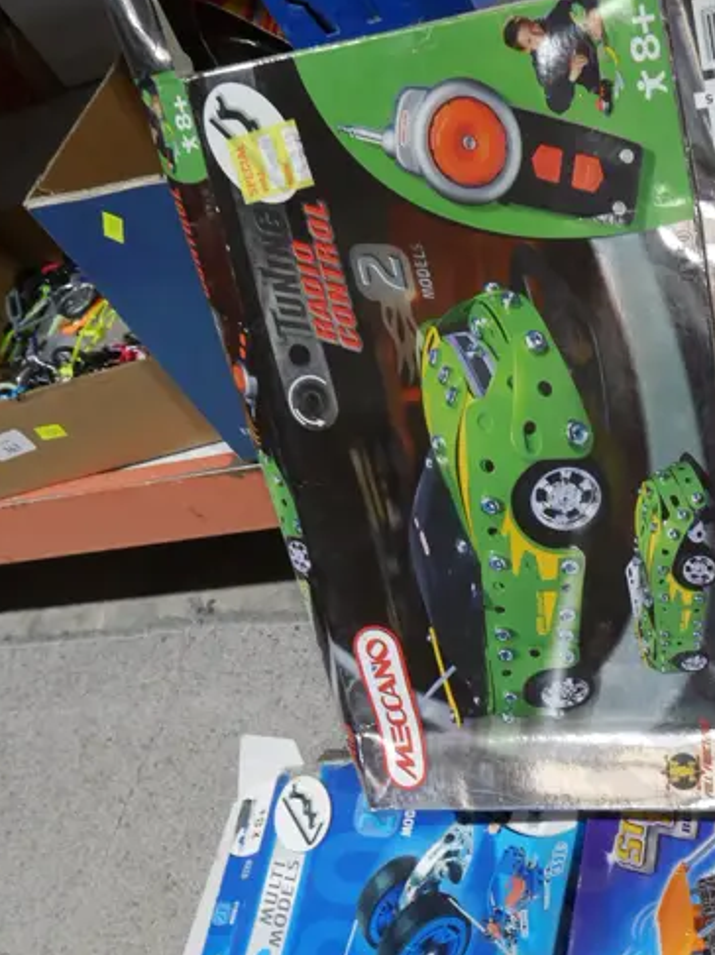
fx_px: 1626
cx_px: 536
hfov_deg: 24.5
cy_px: 912
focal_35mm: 59
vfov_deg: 30.8
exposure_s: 1/60
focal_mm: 14
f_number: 6.3
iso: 1000
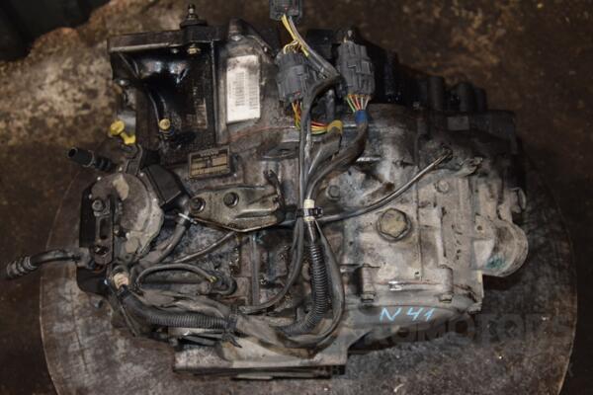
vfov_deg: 25.8
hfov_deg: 37.9
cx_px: 296
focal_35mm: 52
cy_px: 198
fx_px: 865
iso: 800
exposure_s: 1/60
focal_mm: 35
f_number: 5
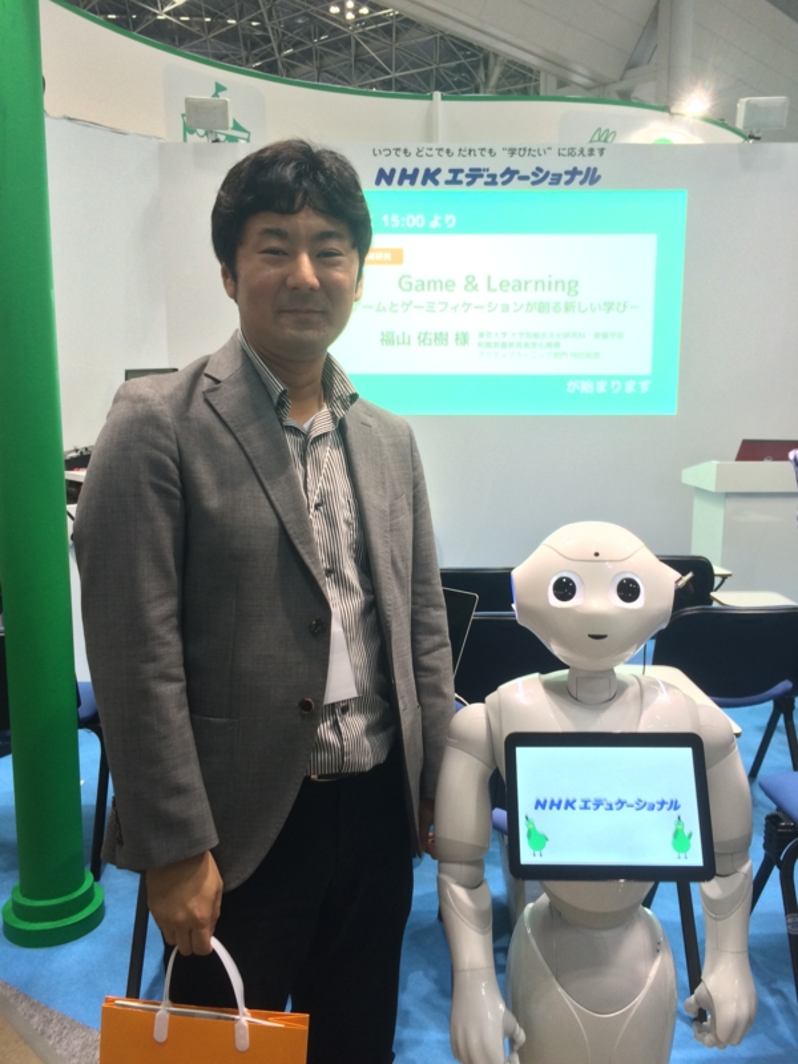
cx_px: 399
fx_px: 891
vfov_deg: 61.7
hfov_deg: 48.2
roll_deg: +0.7
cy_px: 532
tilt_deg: -9.0
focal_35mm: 29
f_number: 2.2
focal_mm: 4.15
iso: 64
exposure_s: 1/30
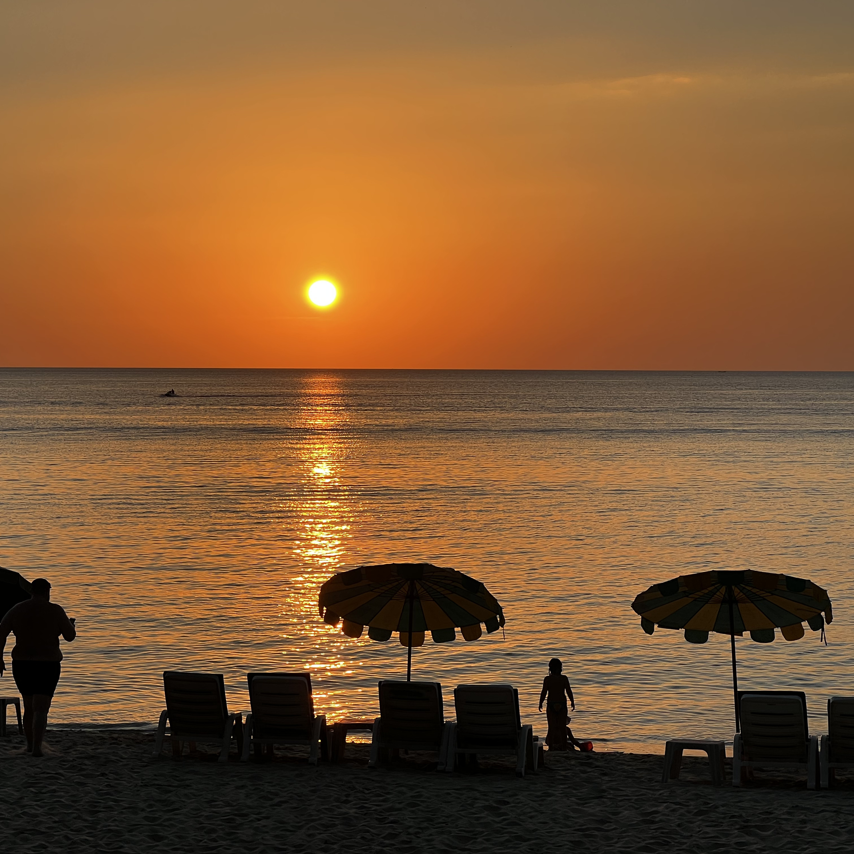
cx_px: 317
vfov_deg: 19.1
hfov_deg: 19.1
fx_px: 2540
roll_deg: -0.1
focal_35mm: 91
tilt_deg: -0.4
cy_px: 426
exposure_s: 1/742
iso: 32
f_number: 2.8
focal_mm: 9
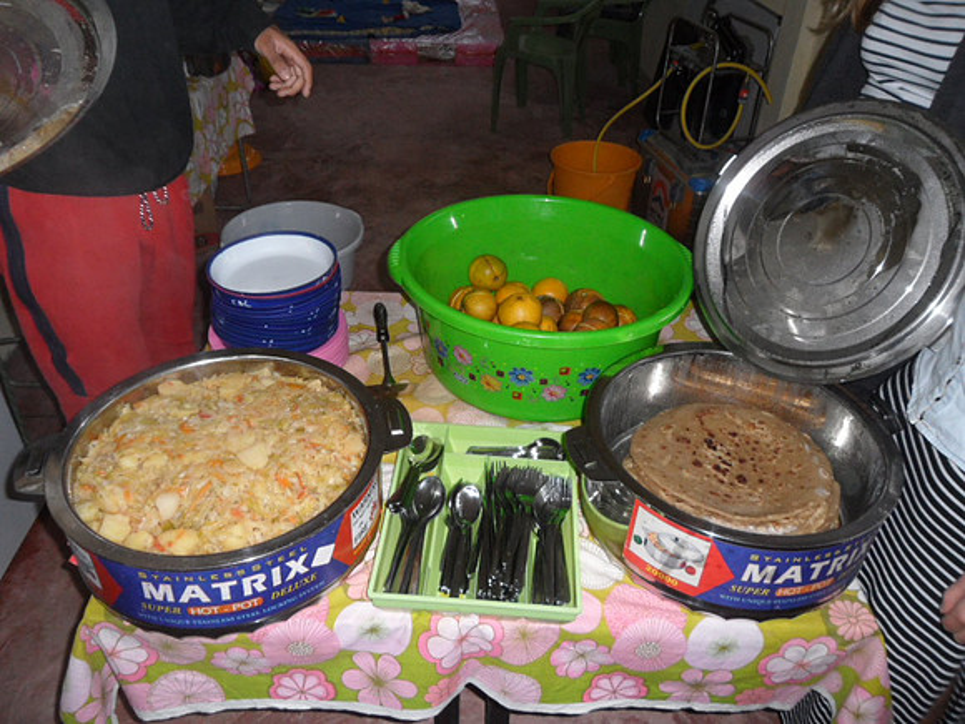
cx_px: 482
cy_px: 362
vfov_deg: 51.4
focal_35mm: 27
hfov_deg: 65.3
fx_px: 753
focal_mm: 4.9
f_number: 3.5
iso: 200
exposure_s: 1/45
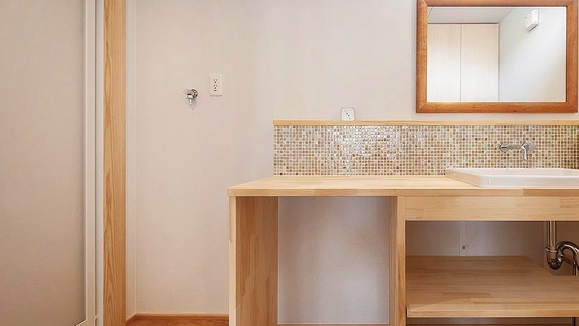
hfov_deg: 90.1
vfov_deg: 61.0
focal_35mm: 18
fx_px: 276
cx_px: 373
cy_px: 160
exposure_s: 1/40
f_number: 4
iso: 500
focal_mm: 8
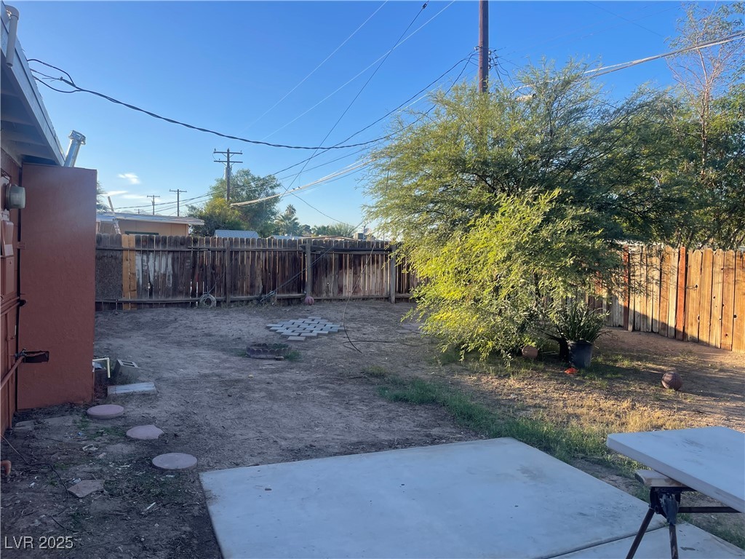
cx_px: 372
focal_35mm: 25
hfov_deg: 69.4
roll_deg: -2.1
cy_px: 280
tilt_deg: -2.5
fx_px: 538
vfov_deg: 54.9
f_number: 1.6
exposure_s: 1/1294
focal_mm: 5.1
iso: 32
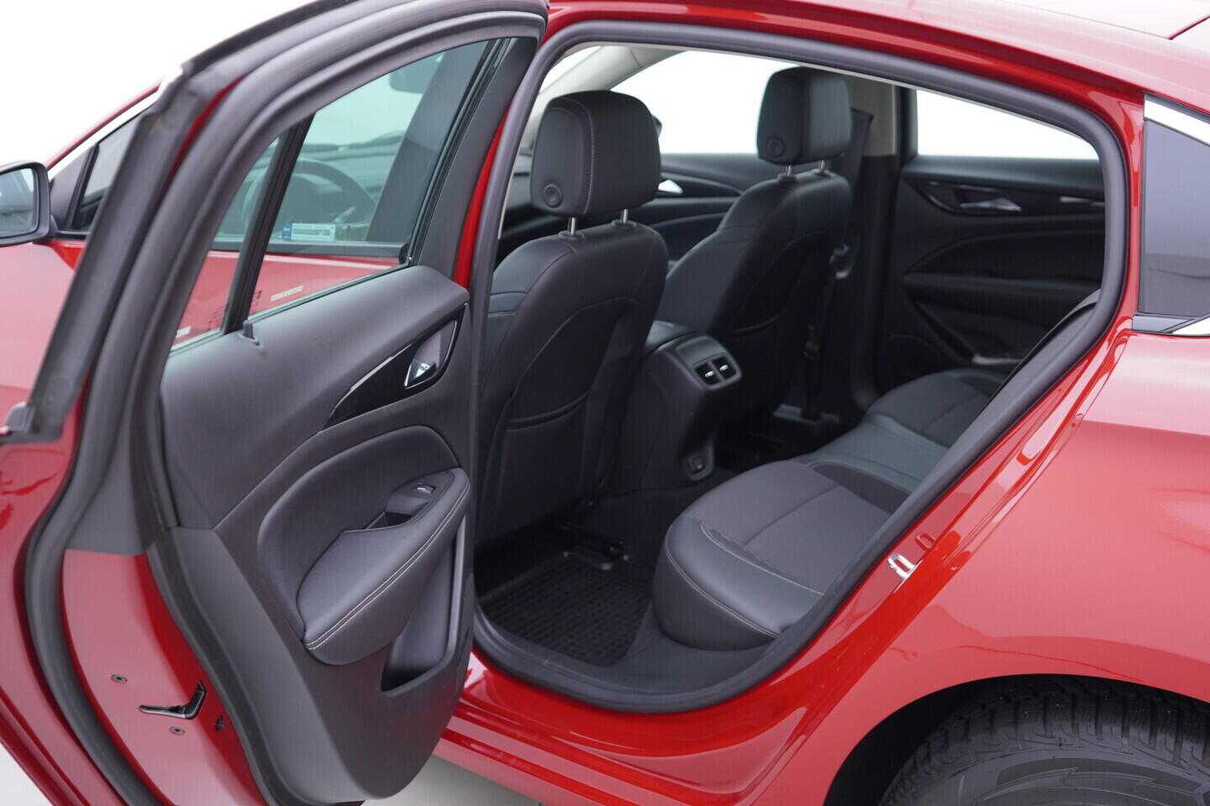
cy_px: 403
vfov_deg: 36.9
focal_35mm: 36
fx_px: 1210
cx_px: 605
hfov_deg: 53.1
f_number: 2.8
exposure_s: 1/40
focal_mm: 24
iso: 160
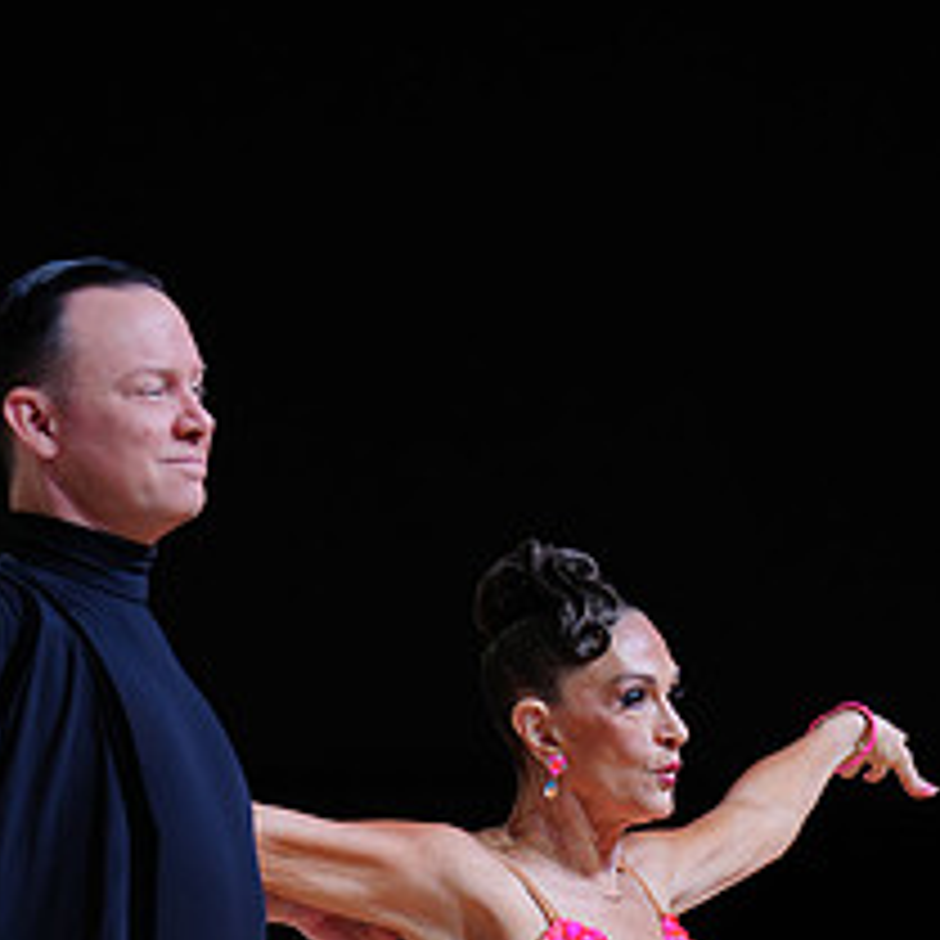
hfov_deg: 3.9
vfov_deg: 3.9
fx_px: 13856
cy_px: 1241
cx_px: 474
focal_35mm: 451
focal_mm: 191
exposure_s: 1/400
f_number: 2.8
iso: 320
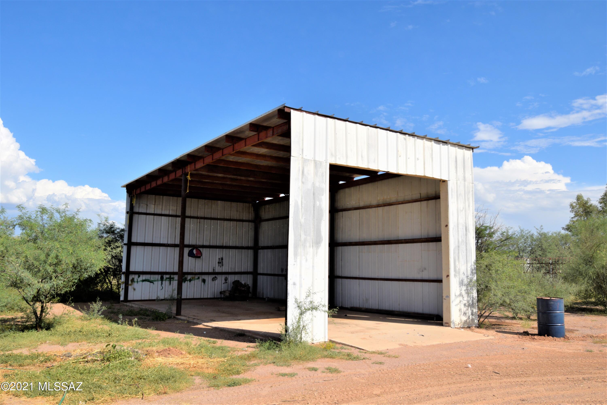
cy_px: 202
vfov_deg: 43.6
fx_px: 506
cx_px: 304
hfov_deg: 61.9
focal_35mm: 30
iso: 100
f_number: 14
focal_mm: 20
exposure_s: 1/200
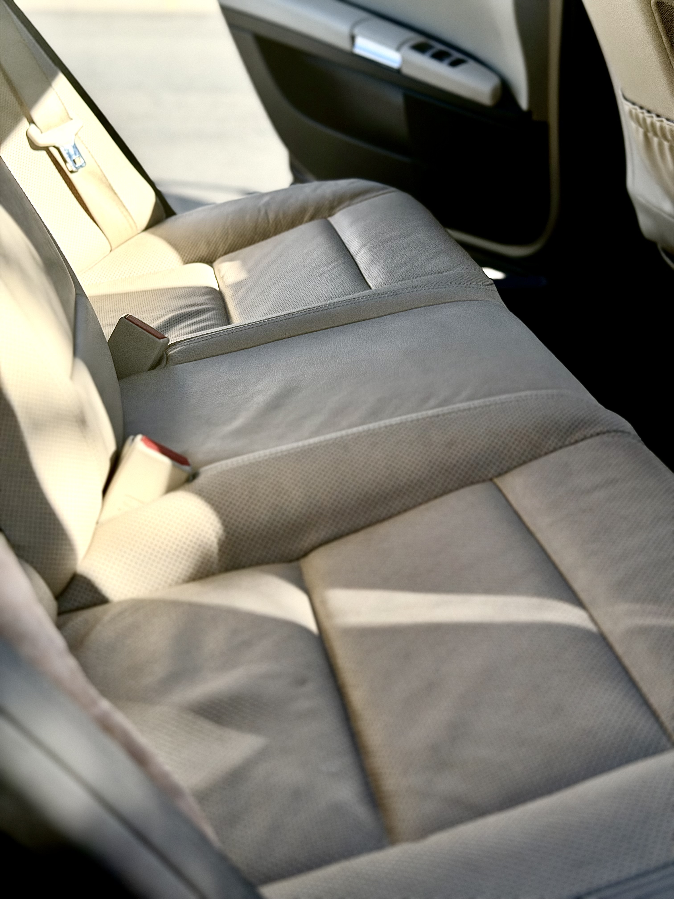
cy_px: 450
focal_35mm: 48
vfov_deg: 39.7
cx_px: 337
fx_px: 1246
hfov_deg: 30.3
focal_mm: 6.76
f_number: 1.78
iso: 100
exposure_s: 1/1055
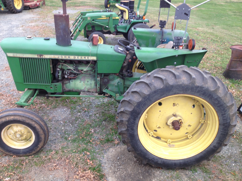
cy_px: 90
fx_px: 245
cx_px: 121
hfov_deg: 52.6
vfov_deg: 40.7
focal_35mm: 35
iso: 64
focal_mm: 4.28
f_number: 2.4
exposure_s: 1/40
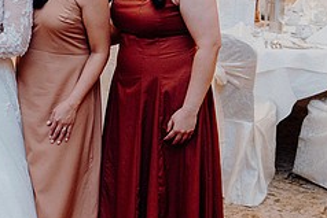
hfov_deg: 21.9
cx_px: 7
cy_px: 62
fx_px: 818
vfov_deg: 15.2
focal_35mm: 90
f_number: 3.5
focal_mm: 37
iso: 3200
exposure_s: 1/160
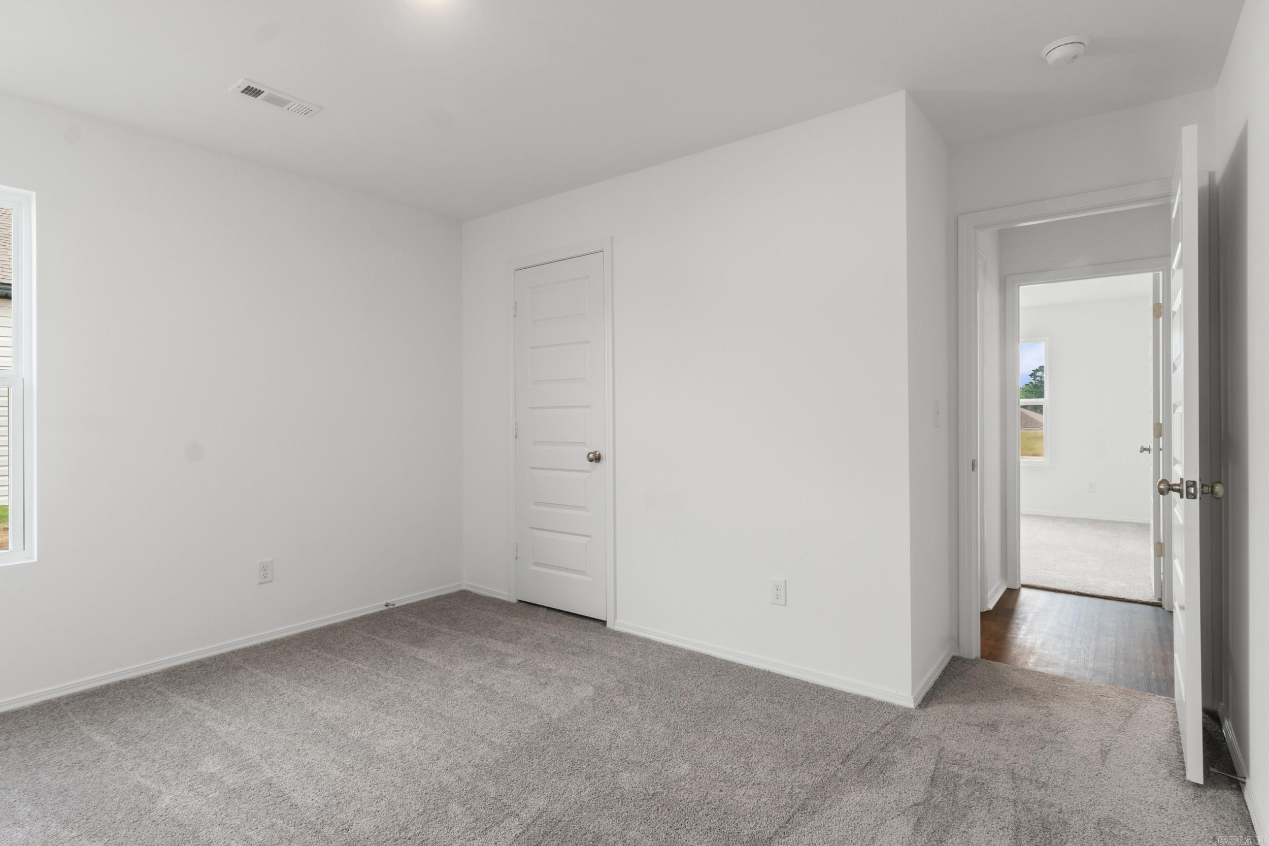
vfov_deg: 67.4
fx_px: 634
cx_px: 634
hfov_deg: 90.0
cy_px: 423
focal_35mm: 18
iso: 250
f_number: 9
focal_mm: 12
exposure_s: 1/3
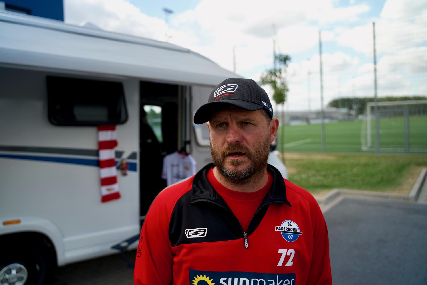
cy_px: 142
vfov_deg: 46.4
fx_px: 332
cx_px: 214
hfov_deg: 65.5
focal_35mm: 28
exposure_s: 1/100
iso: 320
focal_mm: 28
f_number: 2.8
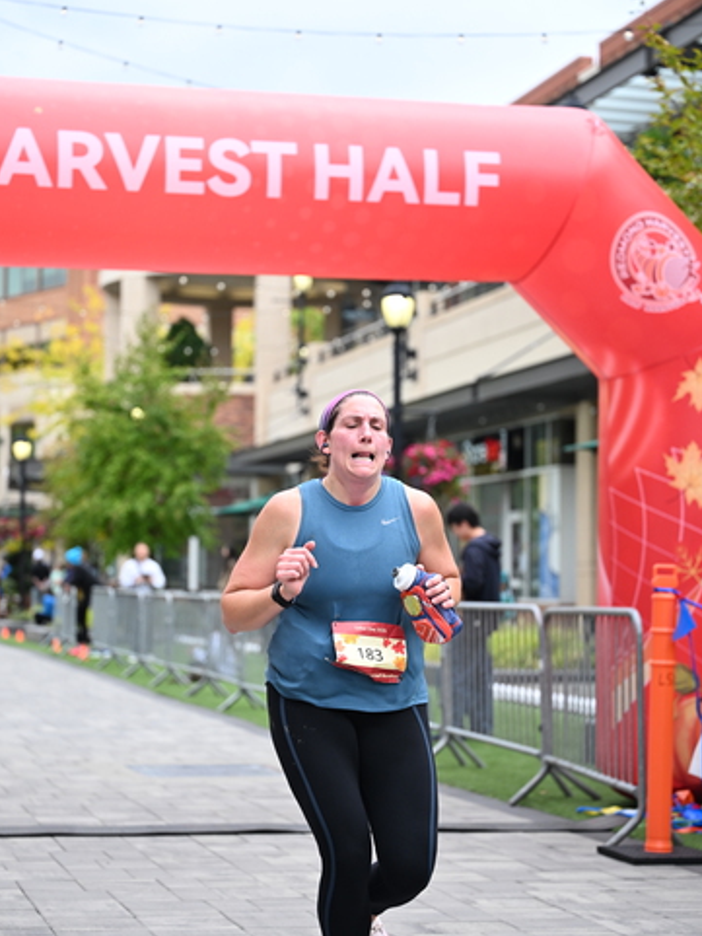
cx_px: 353
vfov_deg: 25.3
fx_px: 2081
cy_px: 465
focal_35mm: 77
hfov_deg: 19.1
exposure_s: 1/2000
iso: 640
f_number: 2.8
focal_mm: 70
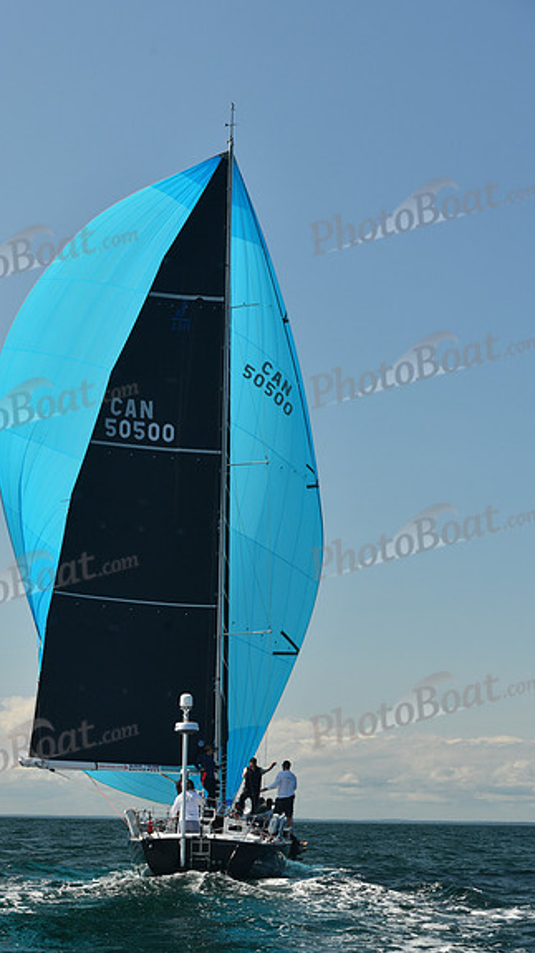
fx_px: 1868
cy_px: 476
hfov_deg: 16.3
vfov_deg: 28.6
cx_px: 224
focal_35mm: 74
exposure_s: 1/640
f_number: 7.1
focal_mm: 70
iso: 320
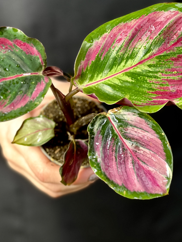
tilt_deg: -29.7
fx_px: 799
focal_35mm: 114
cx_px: 74
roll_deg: +0.3
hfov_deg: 13.0
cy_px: 108
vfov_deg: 17.3
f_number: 2.8
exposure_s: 1/40
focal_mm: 9
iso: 200
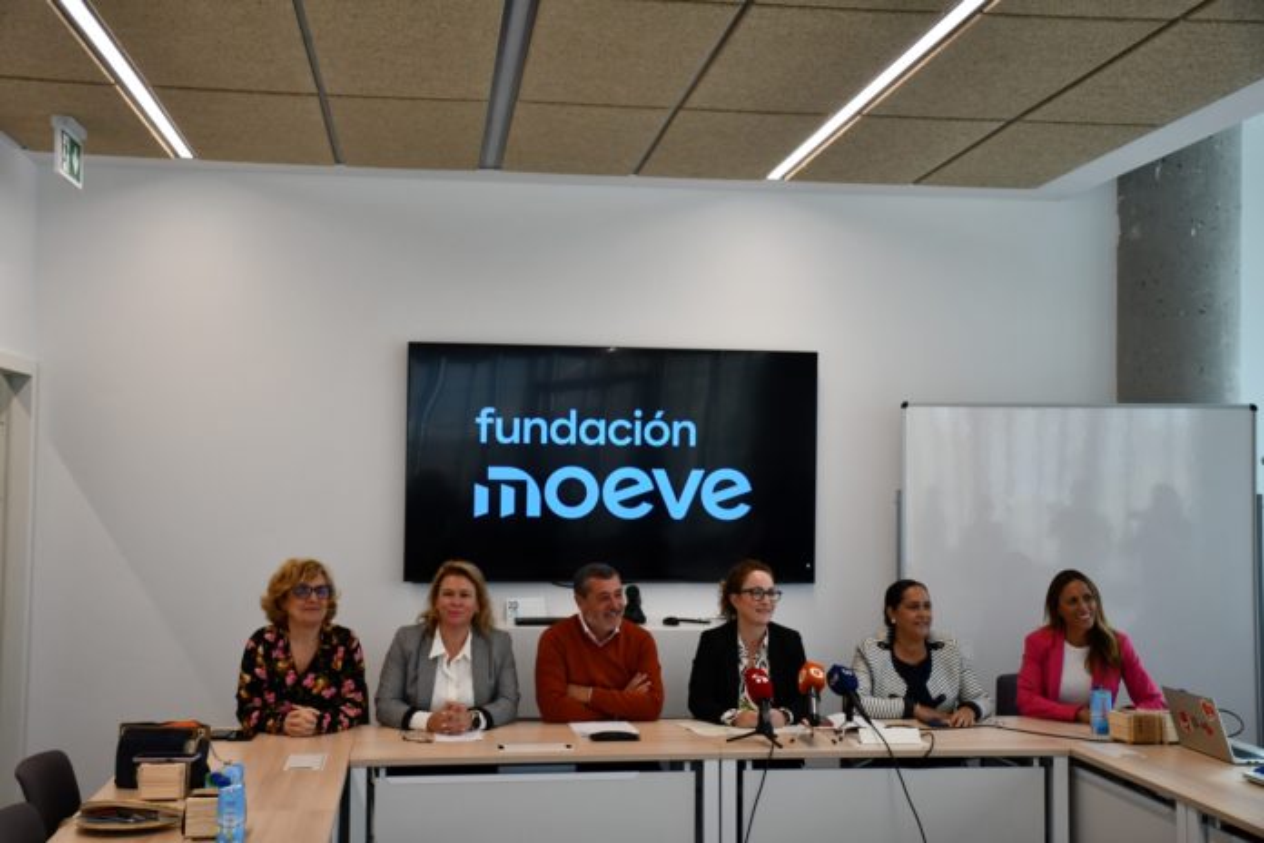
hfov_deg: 48.5
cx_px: 632
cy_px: 422
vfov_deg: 33.4
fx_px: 1404
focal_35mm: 40
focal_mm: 27
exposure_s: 1/200
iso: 800
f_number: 4
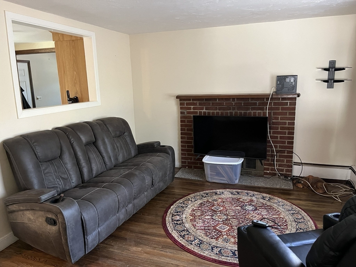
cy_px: 134
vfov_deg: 53.1
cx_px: 178
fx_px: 267
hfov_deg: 67.3
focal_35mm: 26
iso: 500
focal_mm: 5.1
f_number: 1.6
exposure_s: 1/60
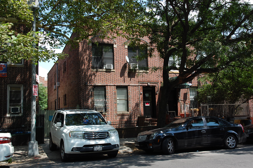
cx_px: 126
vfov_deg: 35.4
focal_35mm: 38
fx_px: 263
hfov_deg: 51.4
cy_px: 84
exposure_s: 1/200
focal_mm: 25
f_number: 7.1
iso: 200
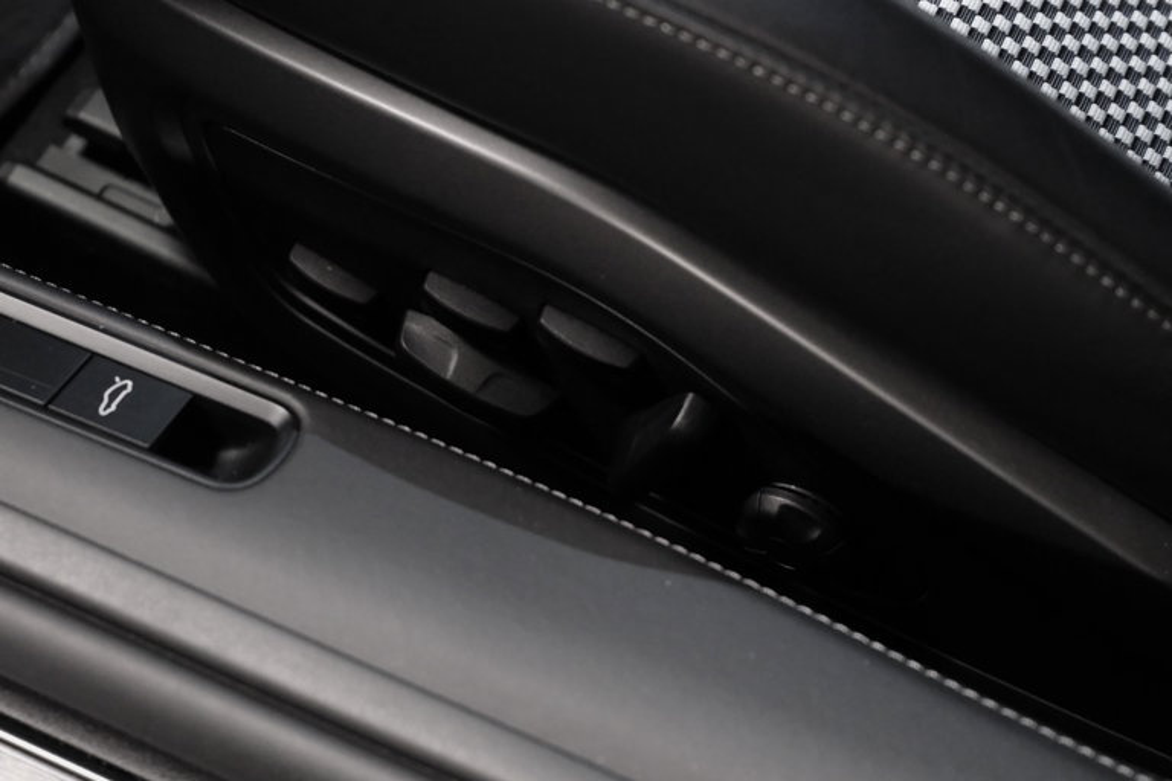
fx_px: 2441
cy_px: 390
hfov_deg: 27.0
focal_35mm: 75
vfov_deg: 18.2
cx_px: 586
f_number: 4.8
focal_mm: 50
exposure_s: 1/75
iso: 10000
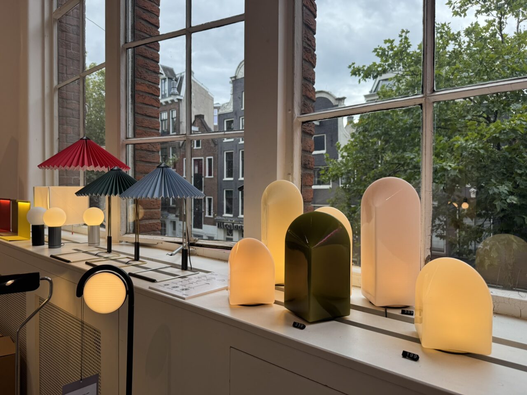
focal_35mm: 24
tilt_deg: -0.9
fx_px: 365
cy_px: 198
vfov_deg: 56.8
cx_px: 264
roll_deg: -0.5
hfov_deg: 71.6
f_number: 1.78
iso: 80
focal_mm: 6.76
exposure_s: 1/685
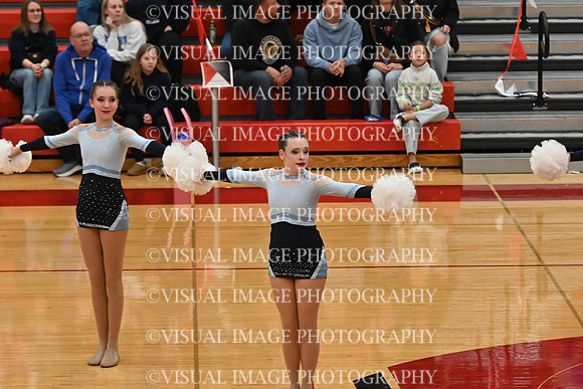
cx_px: 292
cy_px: 194
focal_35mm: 195
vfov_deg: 7.0
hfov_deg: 10.5
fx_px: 3159
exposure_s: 1/400
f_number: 4
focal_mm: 130
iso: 6400
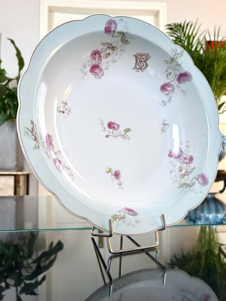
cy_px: 150
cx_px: 113
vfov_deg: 67.3
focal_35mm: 26
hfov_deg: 53.1
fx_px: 226
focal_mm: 5.7
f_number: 1.5
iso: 200
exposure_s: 1/50
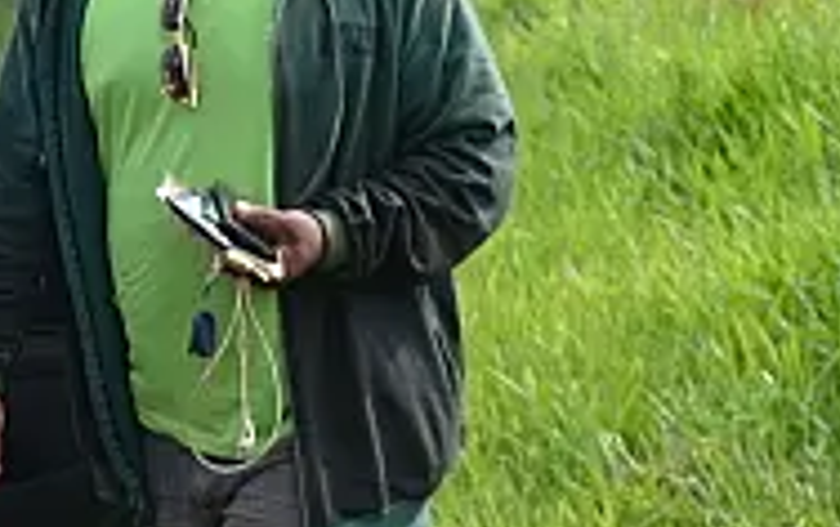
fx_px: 3576
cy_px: 16
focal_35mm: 156
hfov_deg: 12.9
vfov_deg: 8.4
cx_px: -273
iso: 100
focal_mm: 30
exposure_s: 1/160
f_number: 6.3
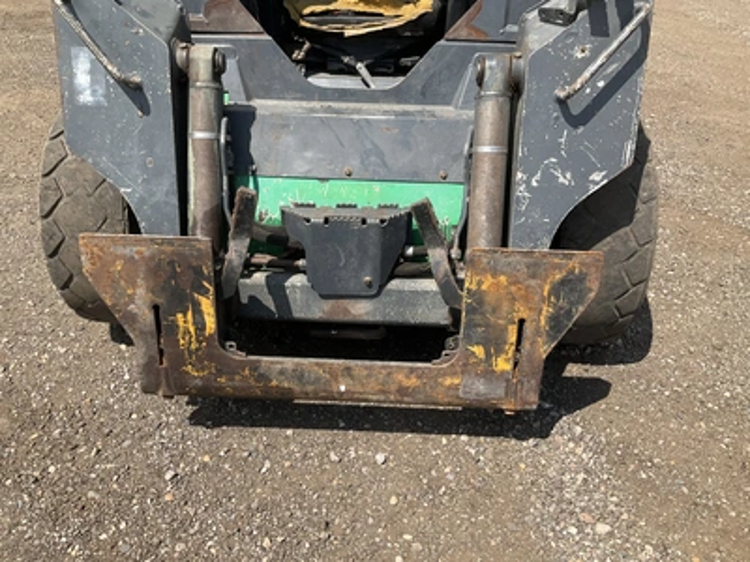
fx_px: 628
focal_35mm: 29
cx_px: 375
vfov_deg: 48.2
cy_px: 281
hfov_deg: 61.7
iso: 25
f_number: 1.8
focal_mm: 3
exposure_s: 1/1377
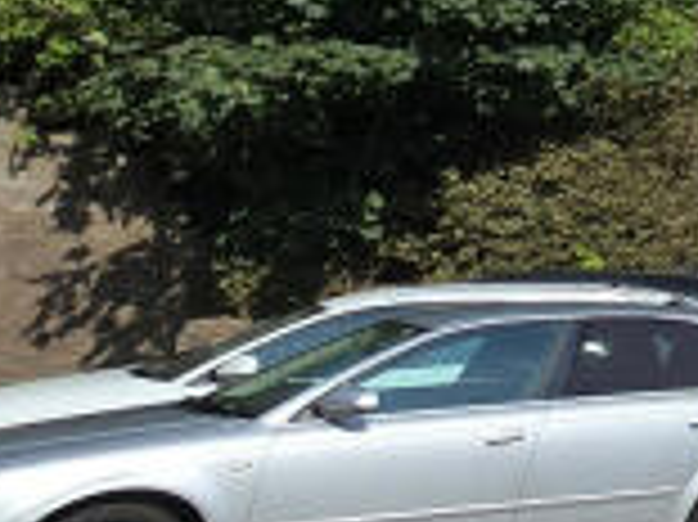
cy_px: -441
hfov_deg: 12.3
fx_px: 1733
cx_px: 1981
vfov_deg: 14.8
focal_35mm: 86
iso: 50
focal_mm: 2.2
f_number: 2.2
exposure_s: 1/2430
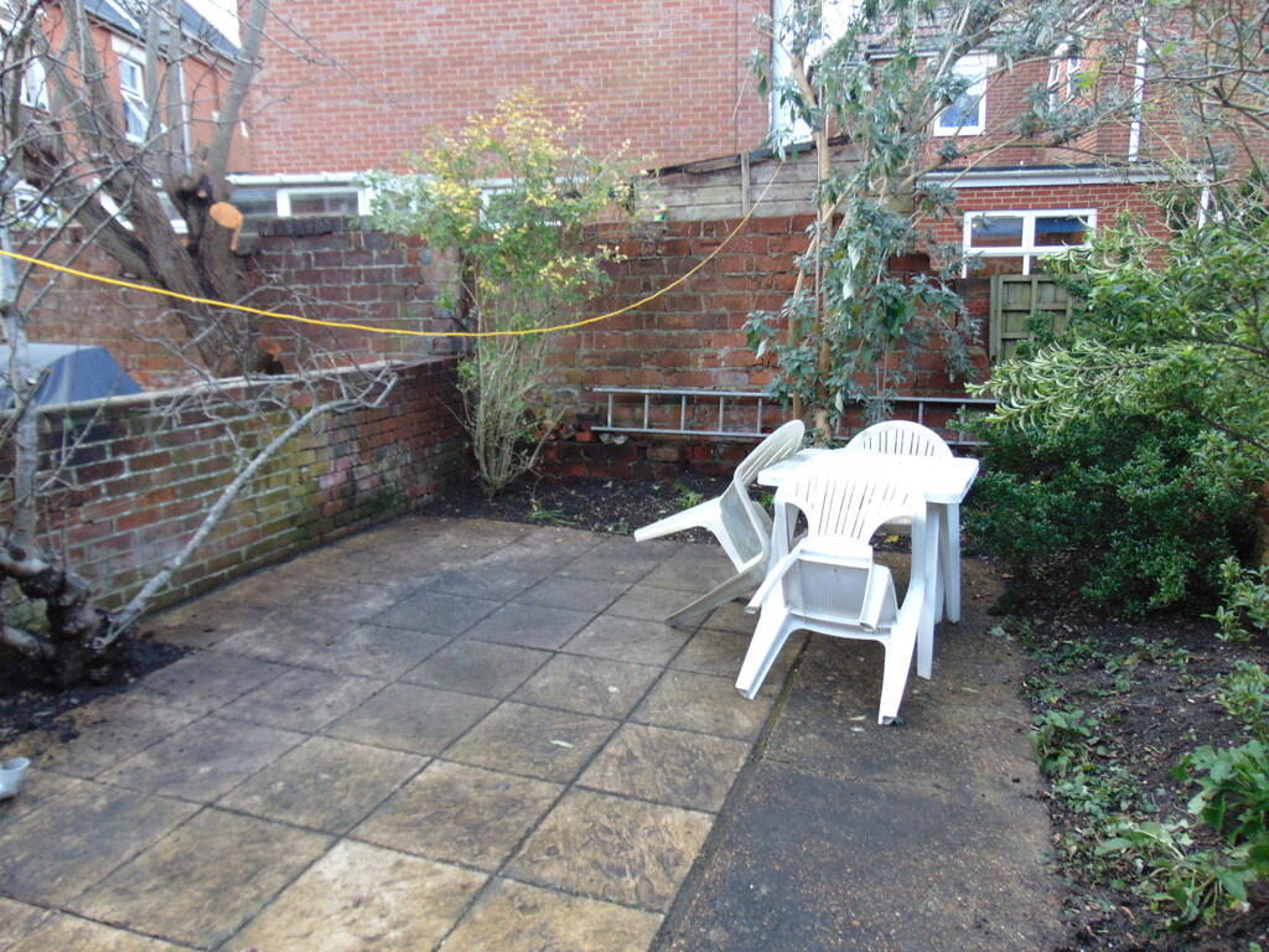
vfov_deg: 54.9
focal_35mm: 25
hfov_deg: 69.4
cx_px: 634
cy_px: 476
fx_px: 916
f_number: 3
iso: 160
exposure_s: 1/30
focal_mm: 4.5
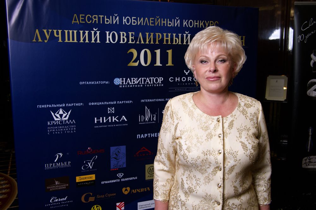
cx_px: 158
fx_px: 316
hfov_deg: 53.2
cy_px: 105
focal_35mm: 36
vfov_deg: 36.8
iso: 200
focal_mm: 24
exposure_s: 1/60
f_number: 8
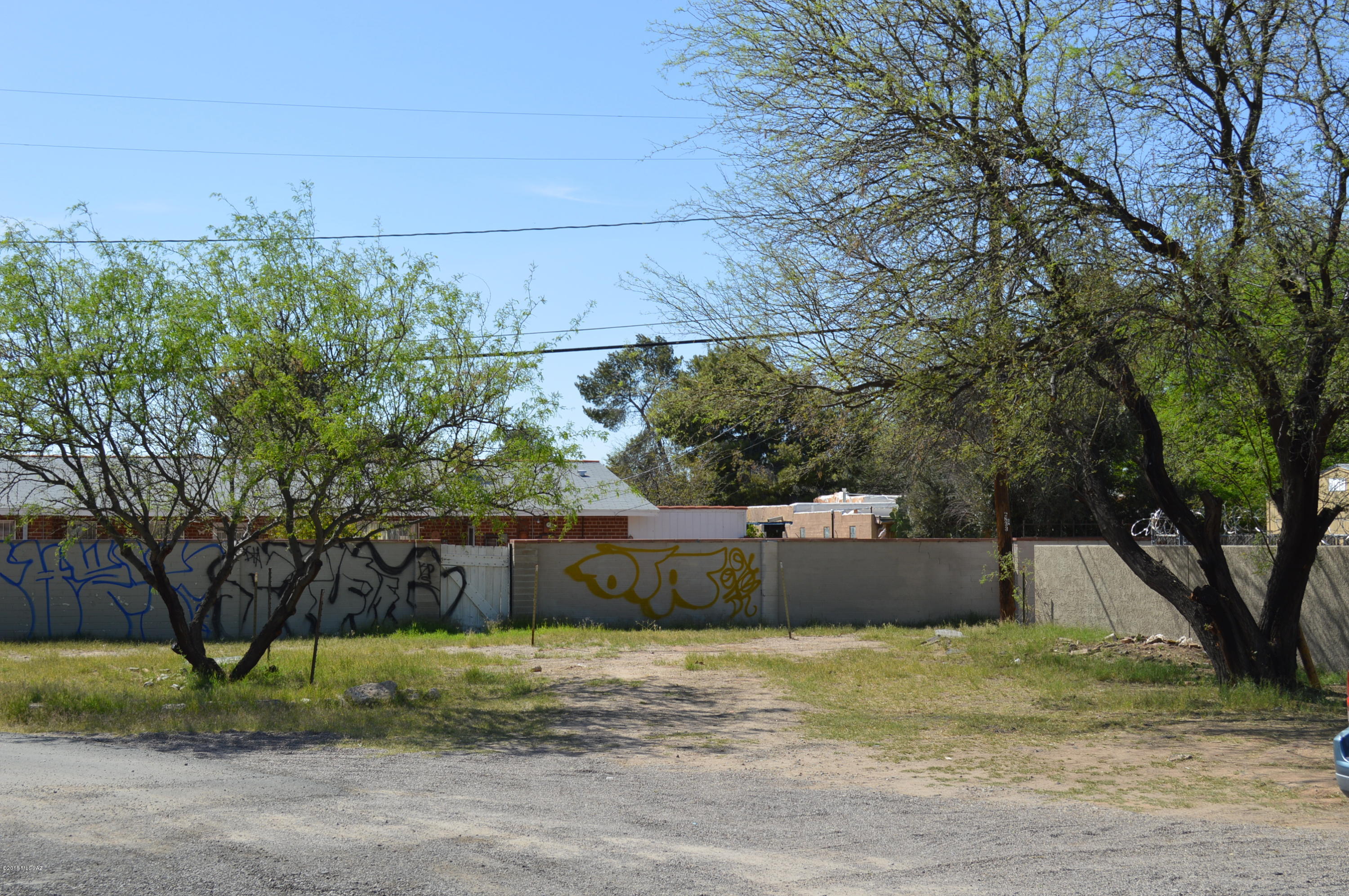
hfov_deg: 41.1
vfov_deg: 28.0
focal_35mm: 48
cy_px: 448
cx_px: 674
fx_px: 1797
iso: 100
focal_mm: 32
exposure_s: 1/250
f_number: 8
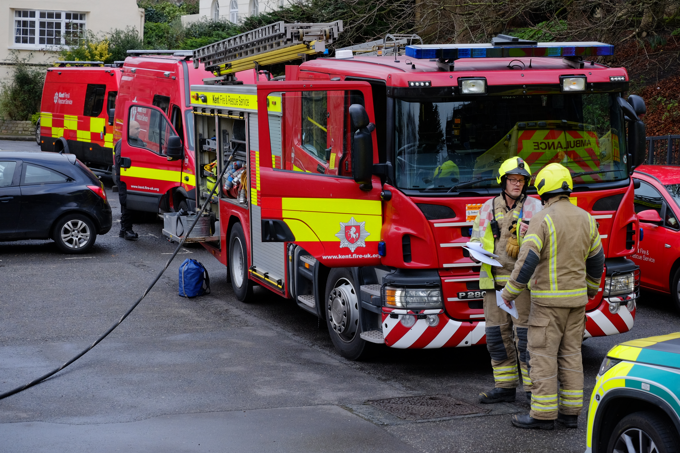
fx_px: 1417
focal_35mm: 75
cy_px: 226
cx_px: 340
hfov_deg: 27.0
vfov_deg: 18.2
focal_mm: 50
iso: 800
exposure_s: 1/350
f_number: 6.4
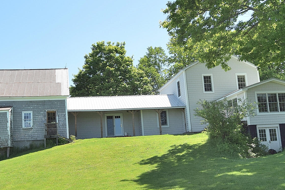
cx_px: 131
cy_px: 102
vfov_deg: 33.4
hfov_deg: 48.4
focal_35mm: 40
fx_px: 317
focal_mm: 10
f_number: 8
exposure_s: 1/200
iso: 100
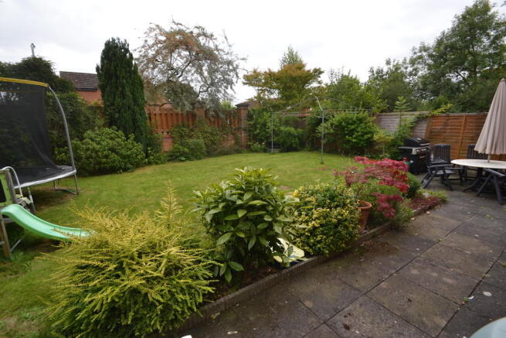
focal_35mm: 15
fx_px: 211
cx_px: 253
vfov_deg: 77.4
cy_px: 169
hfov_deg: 100.4
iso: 100
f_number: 6.3
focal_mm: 10
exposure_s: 1/160
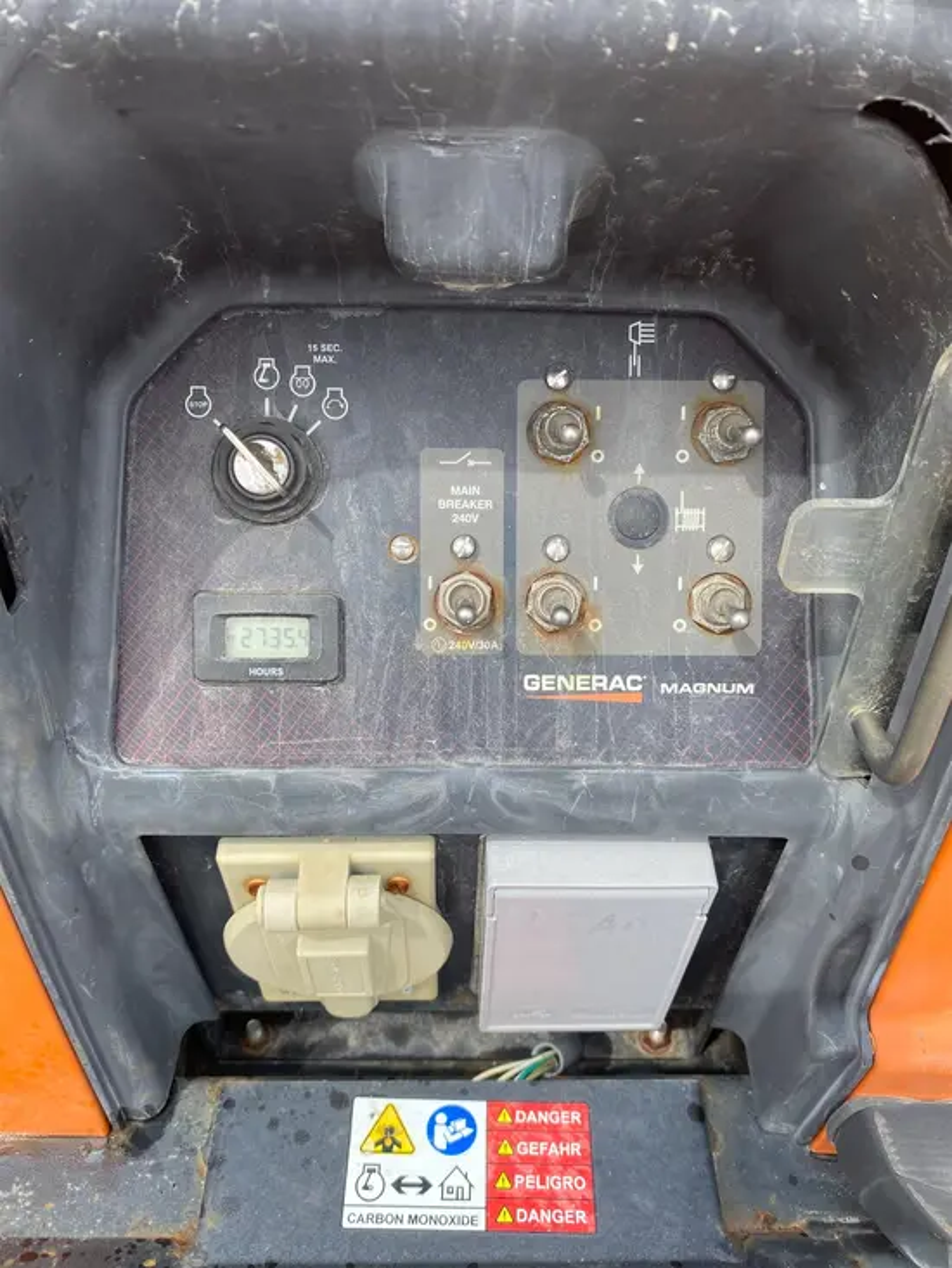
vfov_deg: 67.3
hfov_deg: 53.1
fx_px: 953
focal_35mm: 26
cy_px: 634
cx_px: 476
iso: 32
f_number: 1.8
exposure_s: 1/706
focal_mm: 4.25
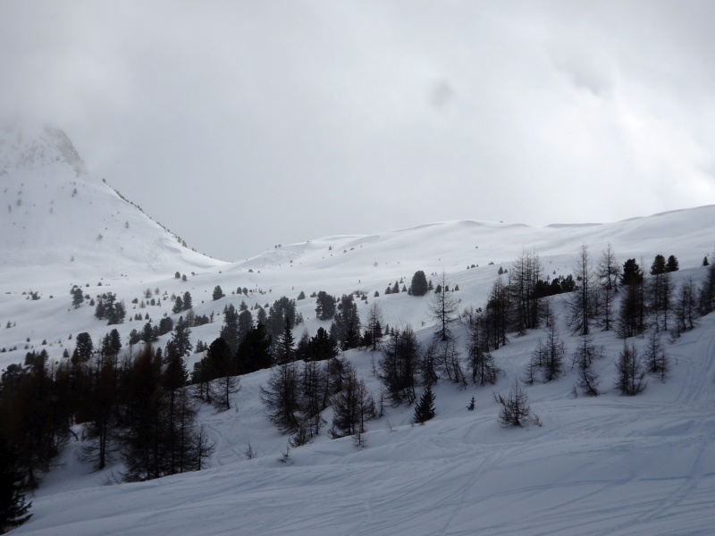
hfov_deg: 27.8
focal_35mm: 70
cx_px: 358
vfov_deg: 21.0
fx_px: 1446
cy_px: 268
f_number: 5
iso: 80
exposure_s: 1/2000
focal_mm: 12.01
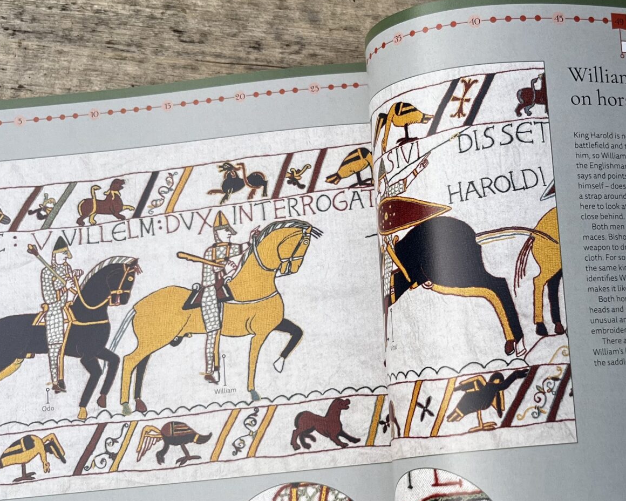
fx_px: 1038
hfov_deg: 32.4
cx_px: 527
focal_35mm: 56
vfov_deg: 27.0
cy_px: 313
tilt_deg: -82.4
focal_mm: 5.1
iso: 50
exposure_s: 1/2222
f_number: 1.6
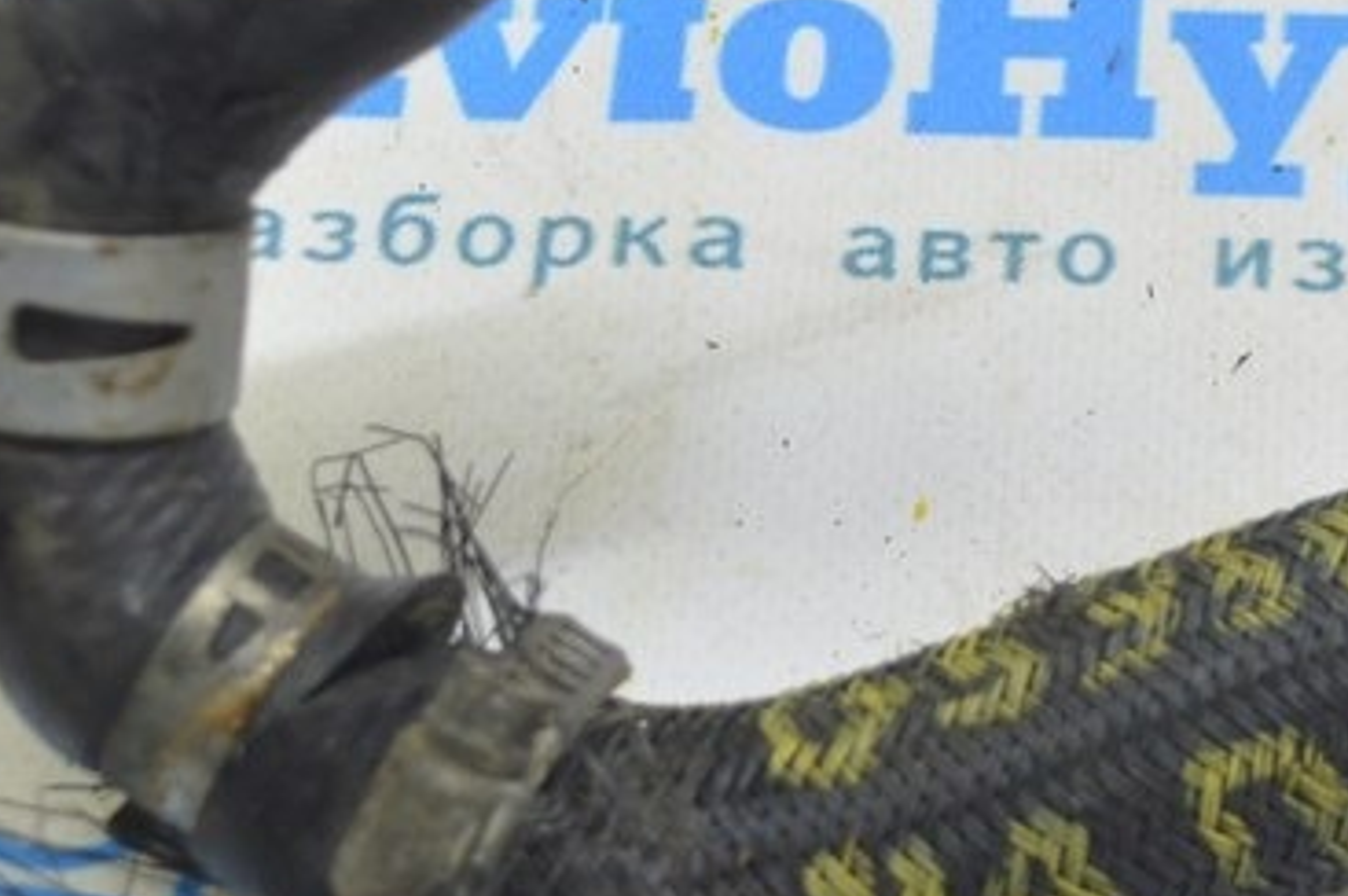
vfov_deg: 9.3
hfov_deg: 13.9
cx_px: 1293
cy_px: 314
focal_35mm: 146
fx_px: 5477
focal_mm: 35
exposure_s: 1/20
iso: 400
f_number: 5.6
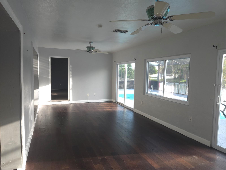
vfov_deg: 58.9
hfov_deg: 73.9
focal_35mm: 23
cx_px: 113
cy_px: 85
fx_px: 150
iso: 64
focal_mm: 5.4
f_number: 1.8
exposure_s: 1/60
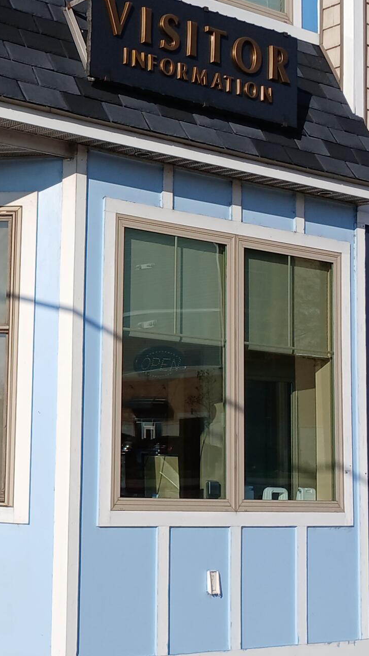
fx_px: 1149
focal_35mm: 66
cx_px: -64
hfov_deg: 17.5
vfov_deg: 31.9
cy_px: 293
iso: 20
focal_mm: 3.98
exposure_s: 1/1052
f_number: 1.8
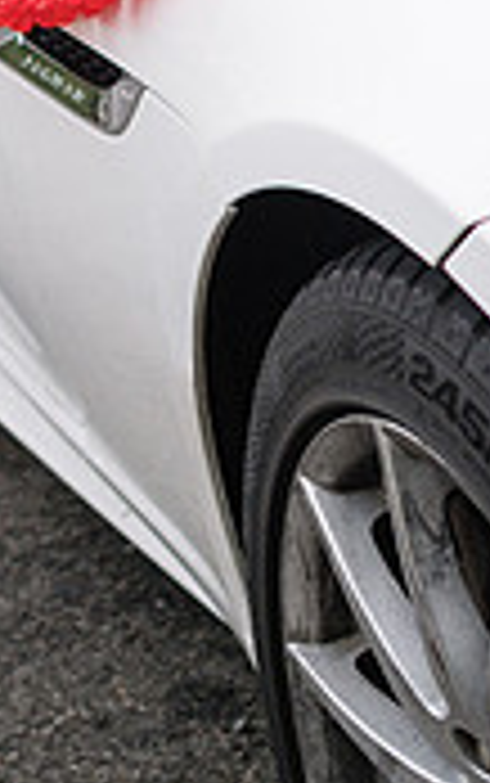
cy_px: -74
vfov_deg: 17.0
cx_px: 207
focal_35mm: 119
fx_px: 2538
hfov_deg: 11.0
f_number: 2
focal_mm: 23
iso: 160
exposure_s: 1/8000
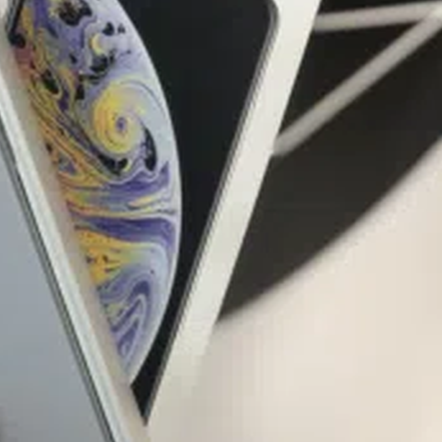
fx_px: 1531
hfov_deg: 16.3
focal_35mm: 106
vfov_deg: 16.4
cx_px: 64
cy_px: 171
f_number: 2.4
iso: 25
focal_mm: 6
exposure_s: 1/60
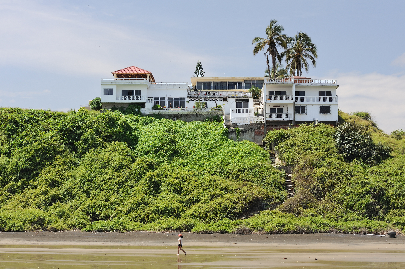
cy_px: 134
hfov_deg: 27.0
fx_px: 843
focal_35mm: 75
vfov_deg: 18.2
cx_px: 202
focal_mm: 75
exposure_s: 1/320
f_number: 10
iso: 200
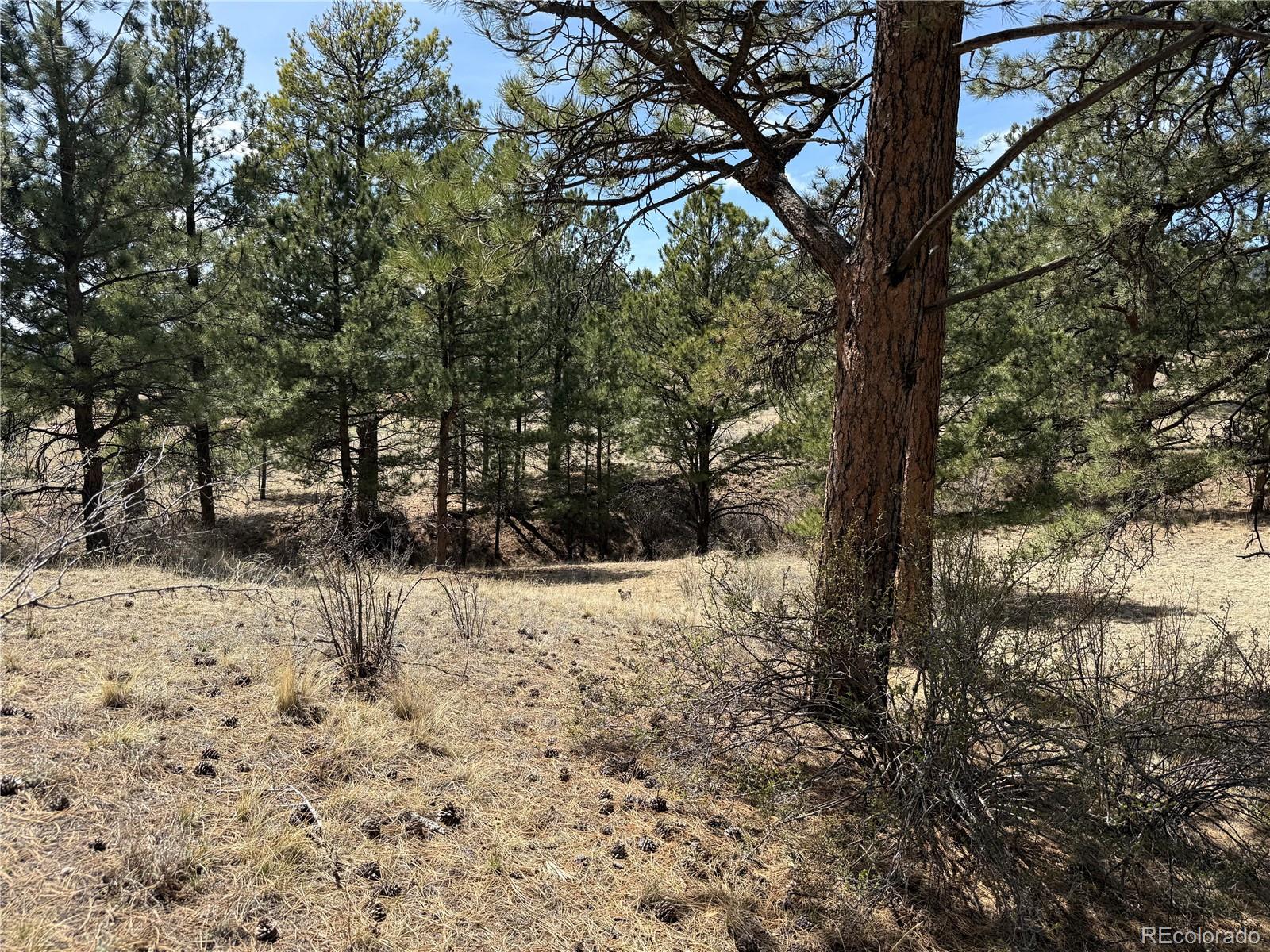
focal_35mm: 24
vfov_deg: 56.8
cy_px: 476
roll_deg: -0.5
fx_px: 881
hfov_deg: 71.6
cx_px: 635
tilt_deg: -7.8
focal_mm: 6.76
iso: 80
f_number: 1.78
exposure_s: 1/2053
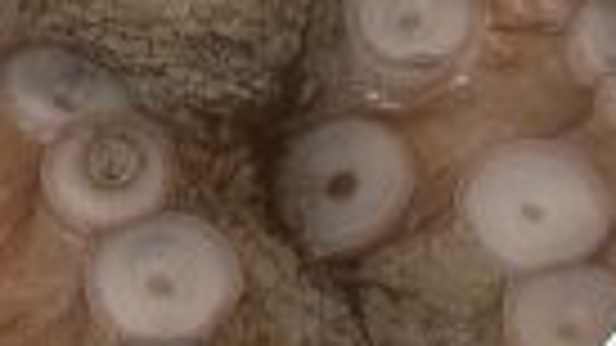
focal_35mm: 199
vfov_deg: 6.1
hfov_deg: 10.8
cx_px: 378
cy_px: 144
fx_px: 3250
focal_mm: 5.96
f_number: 1.6
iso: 125
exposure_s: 1/60
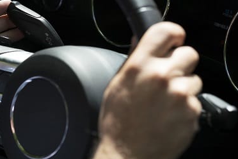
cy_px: 46
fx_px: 906
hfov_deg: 14.9
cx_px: 58
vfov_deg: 10.0
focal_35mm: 137
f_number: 4.5
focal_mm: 85
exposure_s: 1/1250
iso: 640
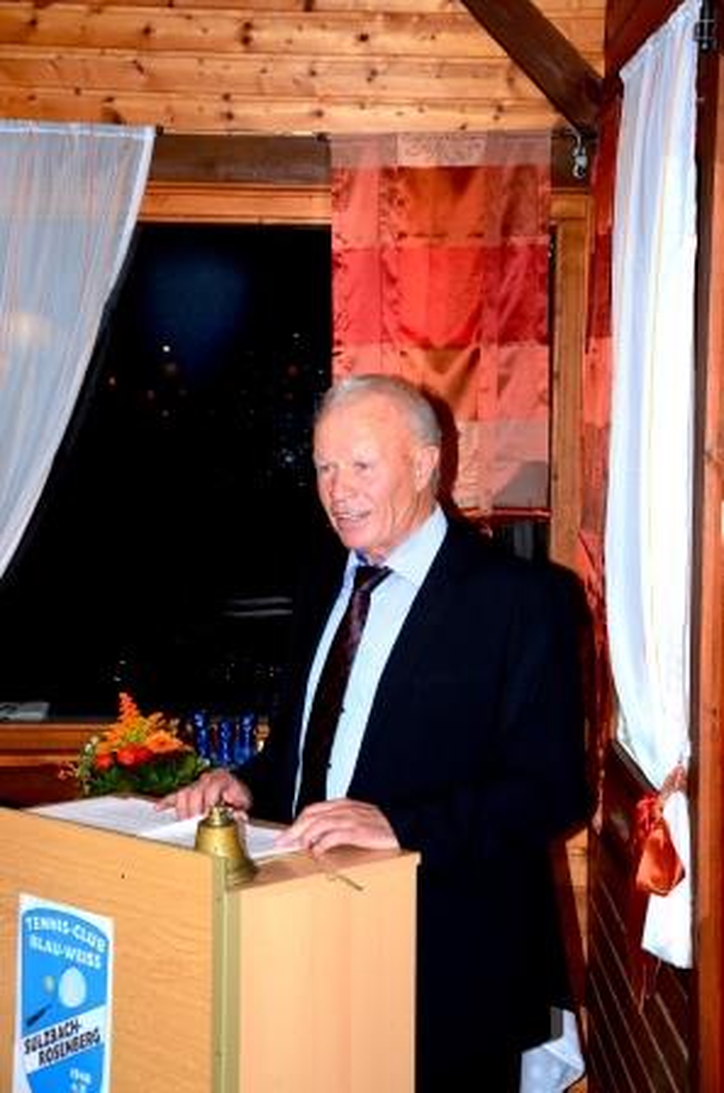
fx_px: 1908
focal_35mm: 63
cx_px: 362
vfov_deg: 31.9
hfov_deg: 21.5
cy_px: 546
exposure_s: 1/60
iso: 800
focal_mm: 42
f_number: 4.8
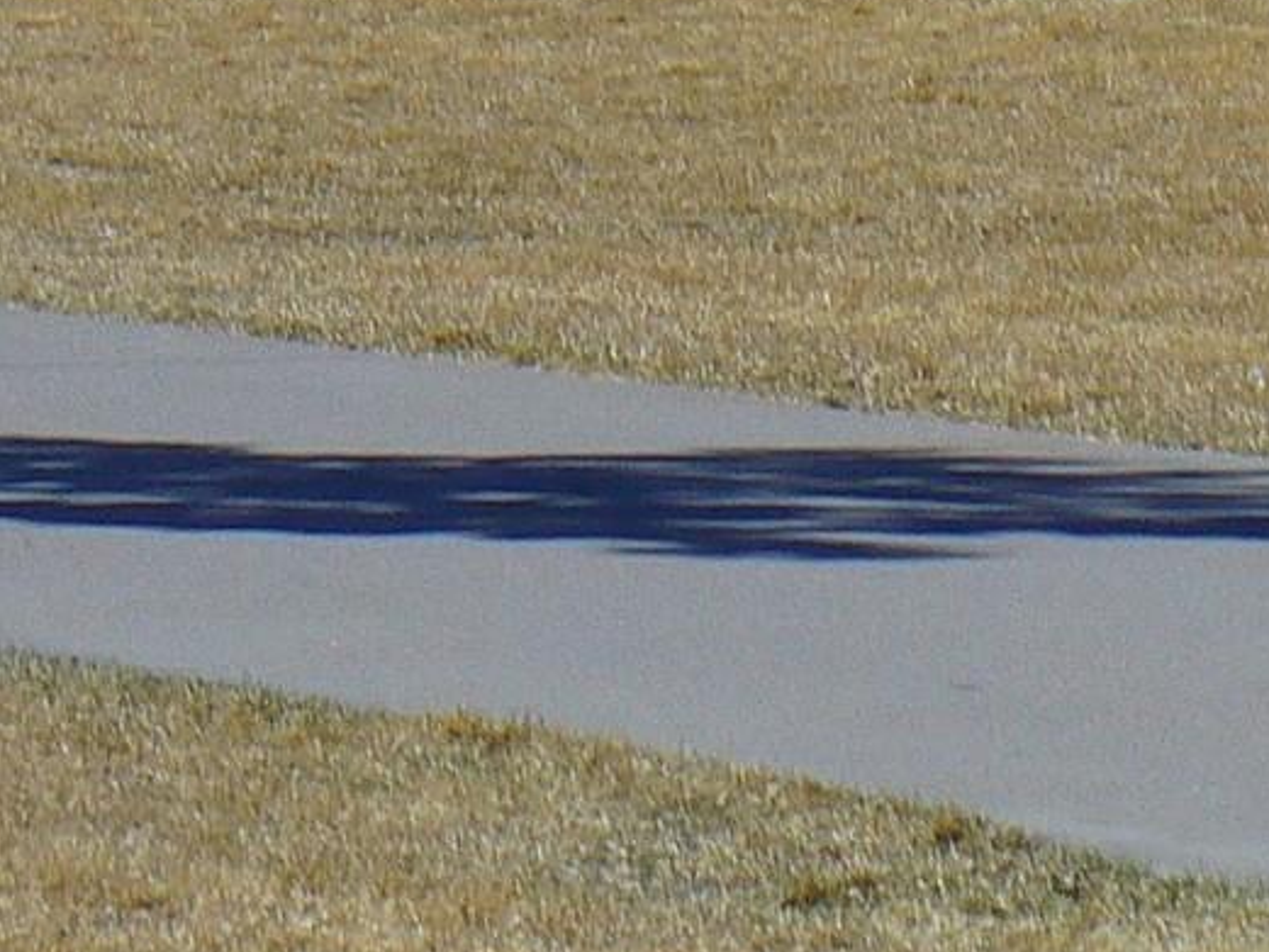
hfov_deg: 5.8
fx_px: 12394
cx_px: 1710
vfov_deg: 4.4
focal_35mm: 338
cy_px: -407
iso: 80
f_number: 6.8
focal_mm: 14.5
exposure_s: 1/500
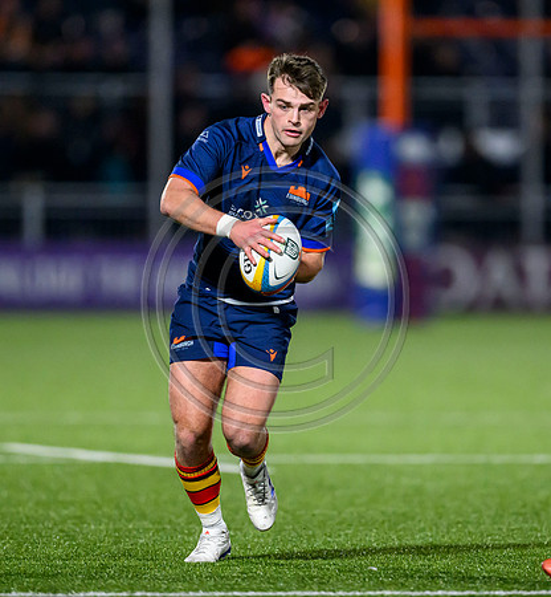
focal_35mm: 623
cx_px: 384
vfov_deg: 2.9
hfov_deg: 2.7
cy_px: 310
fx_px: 11692
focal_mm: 400
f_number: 3.2
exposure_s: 1/1600
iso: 6400
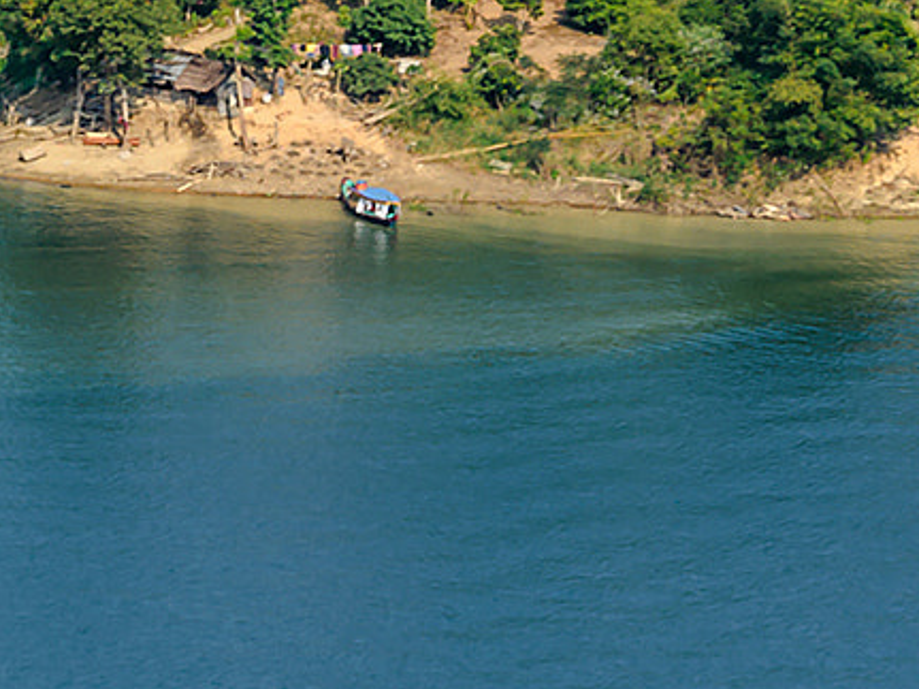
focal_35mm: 278
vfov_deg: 5.3
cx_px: -684
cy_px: 900
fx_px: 7378
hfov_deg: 7.0
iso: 100
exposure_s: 1/160
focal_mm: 52
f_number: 11
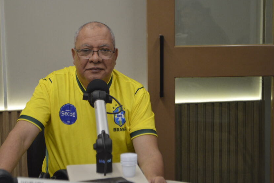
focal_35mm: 89
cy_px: 74
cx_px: 116
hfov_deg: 22.9
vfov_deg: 15.3
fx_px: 677
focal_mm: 48
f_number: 5.6
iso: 1100
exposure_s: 1/60
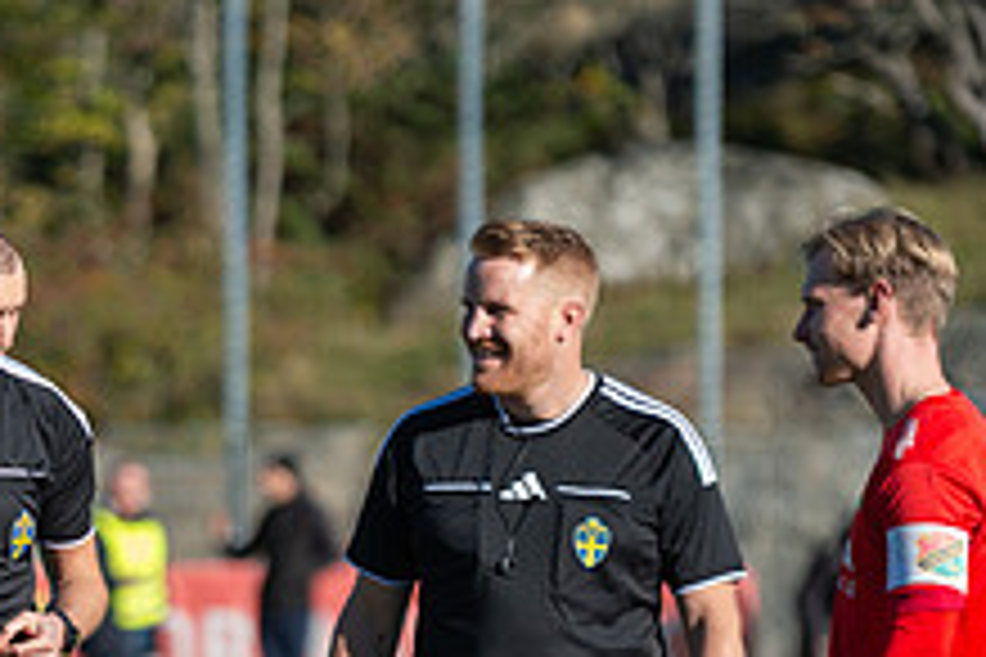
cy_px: 639
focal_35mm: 423
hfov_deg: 4.9
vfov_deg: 3.2
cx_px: -131
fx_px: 11585
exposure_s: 1/1600
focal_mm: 160
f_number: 3.2
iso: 140
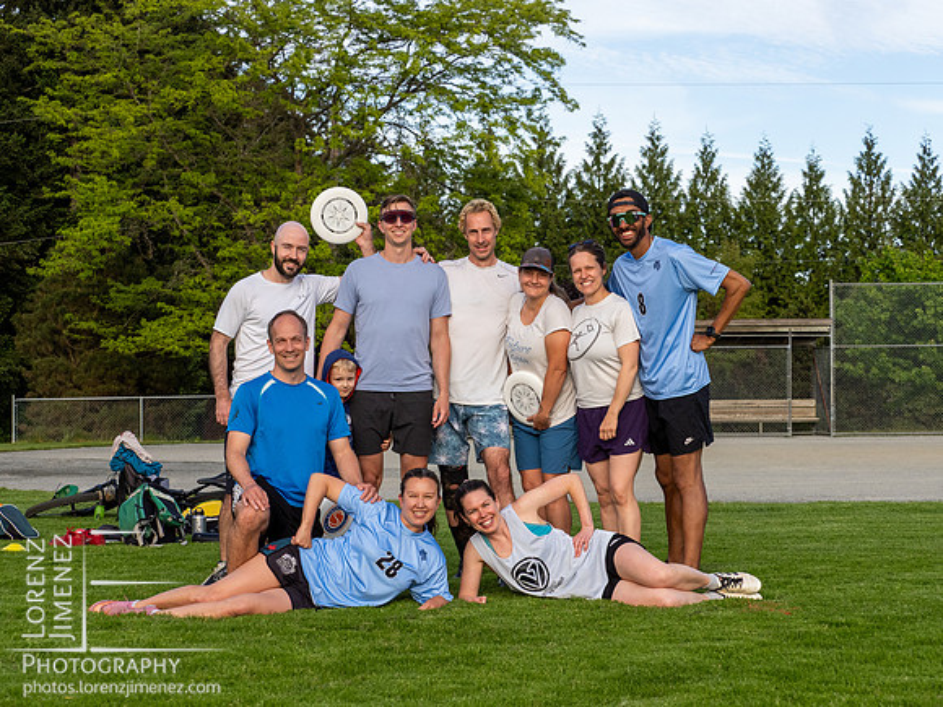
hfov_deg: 24.4
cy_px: 354
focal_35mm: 80
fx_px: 2179
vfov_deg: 18.4
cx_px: 472
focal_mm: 40
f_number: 5
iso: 500
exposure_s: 1/1000
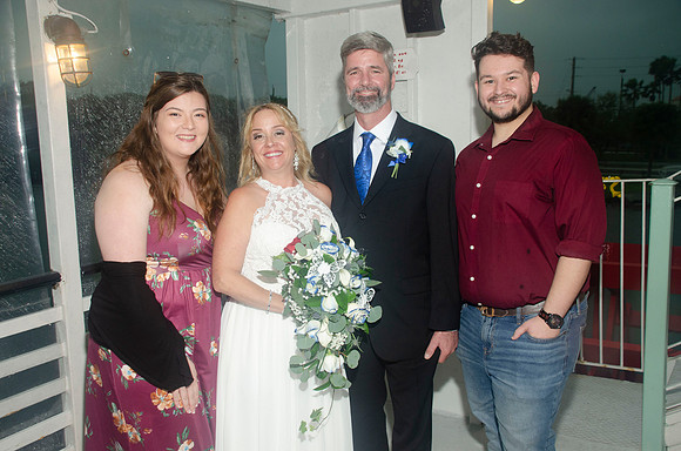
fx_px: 623
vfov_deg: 39.8
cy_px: 226
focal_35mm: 33
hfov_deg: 57.3
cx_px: 340
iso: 400
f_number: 5.6
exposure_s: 1/125
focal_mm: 22
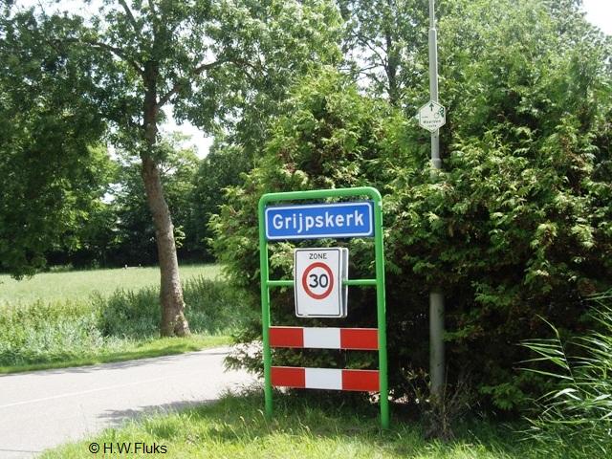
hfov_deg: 49.0
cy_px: 230
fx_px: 672
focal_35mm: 38
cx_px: 306
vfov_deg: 37.7
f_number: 2.8
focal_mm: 7.9
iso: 64
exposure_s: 1/500
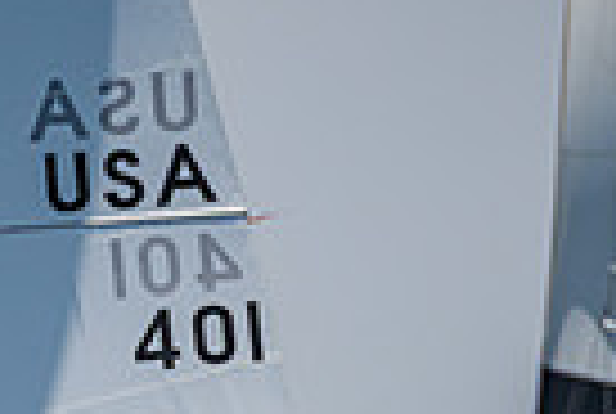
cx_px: -106
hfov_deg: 1.2
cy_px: 816
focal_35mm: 1709
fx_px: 29306
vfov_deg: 0.8
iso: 400
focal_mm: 370
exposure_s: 1/1250
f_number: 8
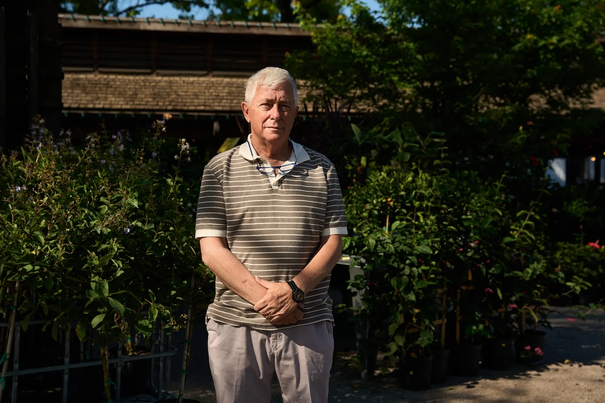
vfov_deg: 27.9
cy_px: 202
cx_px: 302
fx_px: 813
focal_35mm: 48
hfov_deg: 40.8
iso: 100
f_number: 4.5
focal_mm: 48.4
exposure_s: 1/250
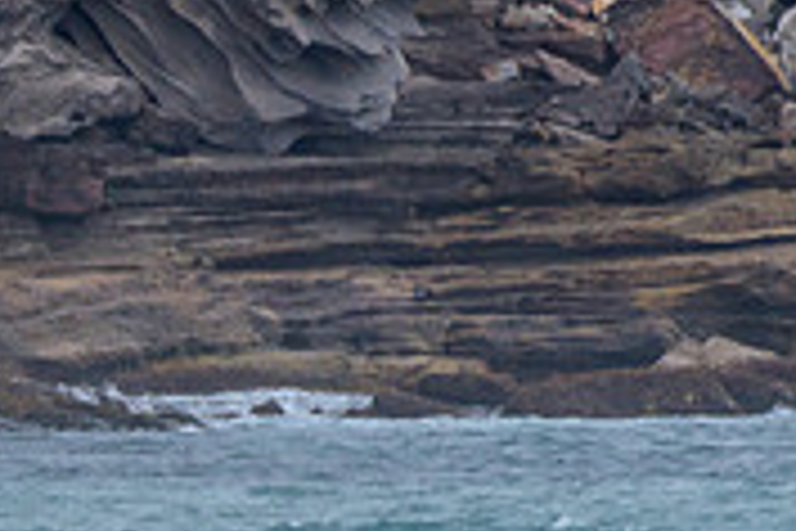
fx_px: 44506
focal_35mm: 2013
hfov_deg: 1.0
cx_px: -476
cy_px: 659
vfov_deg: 0.7
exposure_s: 1/2000
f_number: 5.6
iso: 500
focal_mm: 500
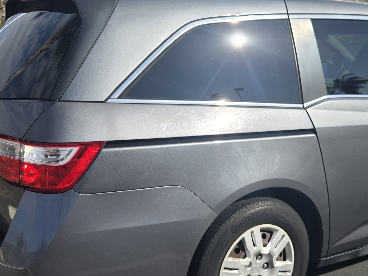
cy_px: 156
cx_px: 259
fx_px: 500
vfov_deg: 30.8
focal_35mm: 47
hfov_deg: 39.7
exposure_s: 1/1690
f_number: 1.8
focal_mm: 5.4
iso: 25
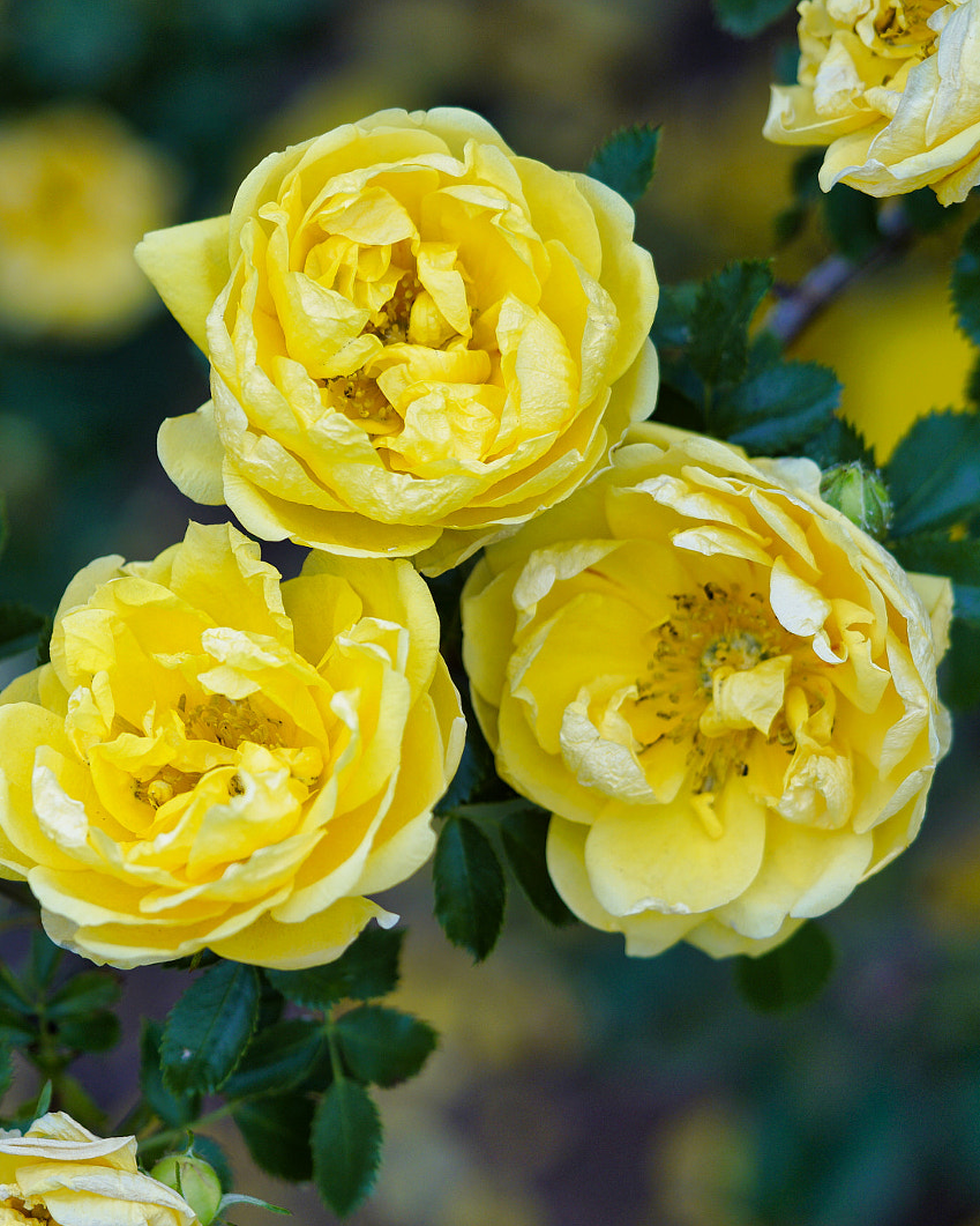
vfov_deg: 10.1
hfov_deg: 8.1
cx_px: 314
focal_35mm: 191
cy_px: 614
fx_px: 6924
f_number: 2.8
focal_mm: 90
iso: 125
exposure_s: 1/400
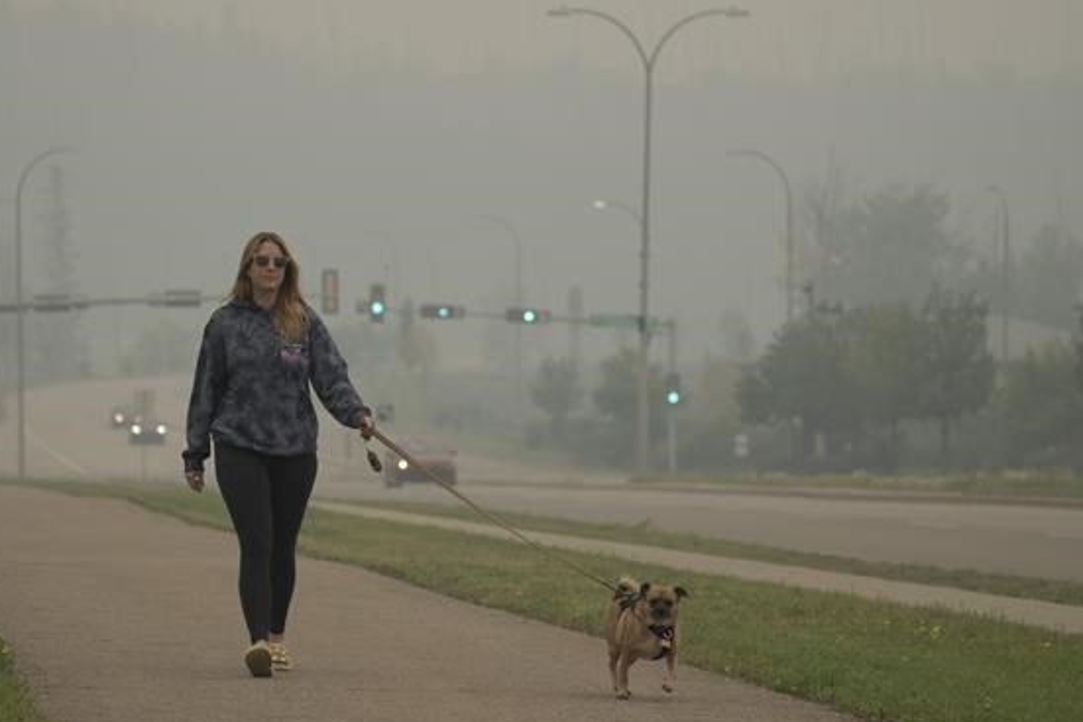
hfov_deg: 10.5
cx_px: 468
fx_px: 5894
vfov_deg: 7.0
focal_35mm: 196
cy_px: 389
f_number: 5.6
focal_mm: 166
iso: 800
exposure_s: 1/1250
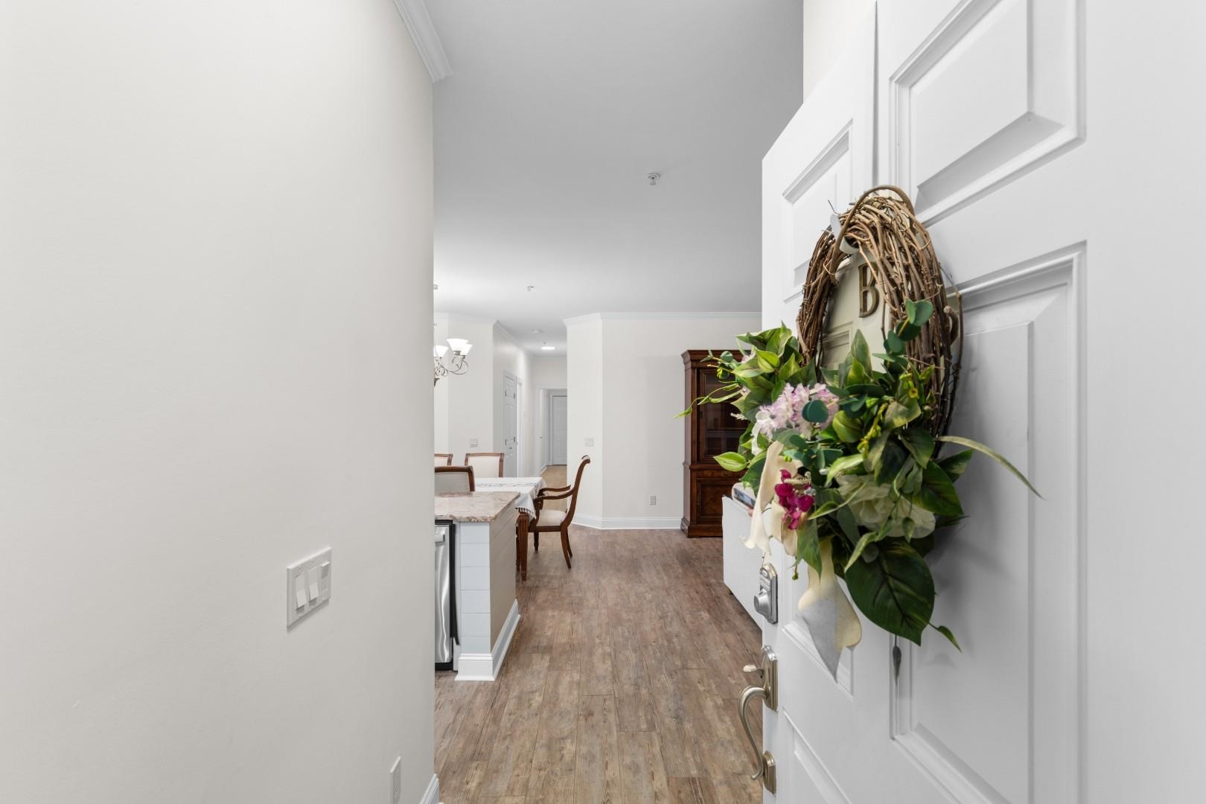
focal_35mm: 15
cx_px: 603
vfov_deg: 77.3
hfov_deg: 100.4
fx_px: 502
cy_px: 402
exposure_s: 1/4
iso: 100
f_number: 4.5
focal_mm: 10
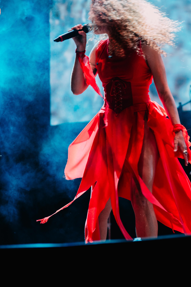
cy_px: 97
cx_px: 128
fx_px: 1043
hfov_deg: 10.5
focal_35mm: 131
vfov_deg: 15.6
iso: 640
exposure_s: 1/200
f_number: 2.8
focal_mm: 80
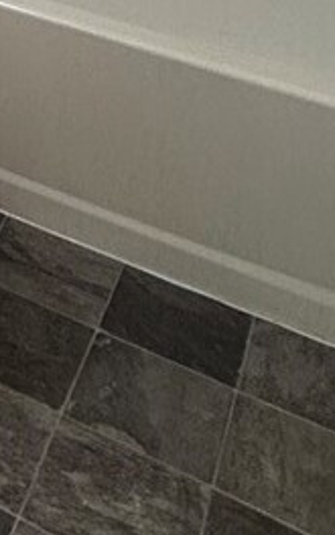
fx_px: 1183
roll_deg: -0.3
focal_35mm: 81
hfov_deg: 13.3
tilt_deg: -5.3
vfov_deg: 18.5
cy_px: -486
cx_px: -388
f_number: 2.2
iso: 200
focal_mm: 2.22
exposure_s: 1/120
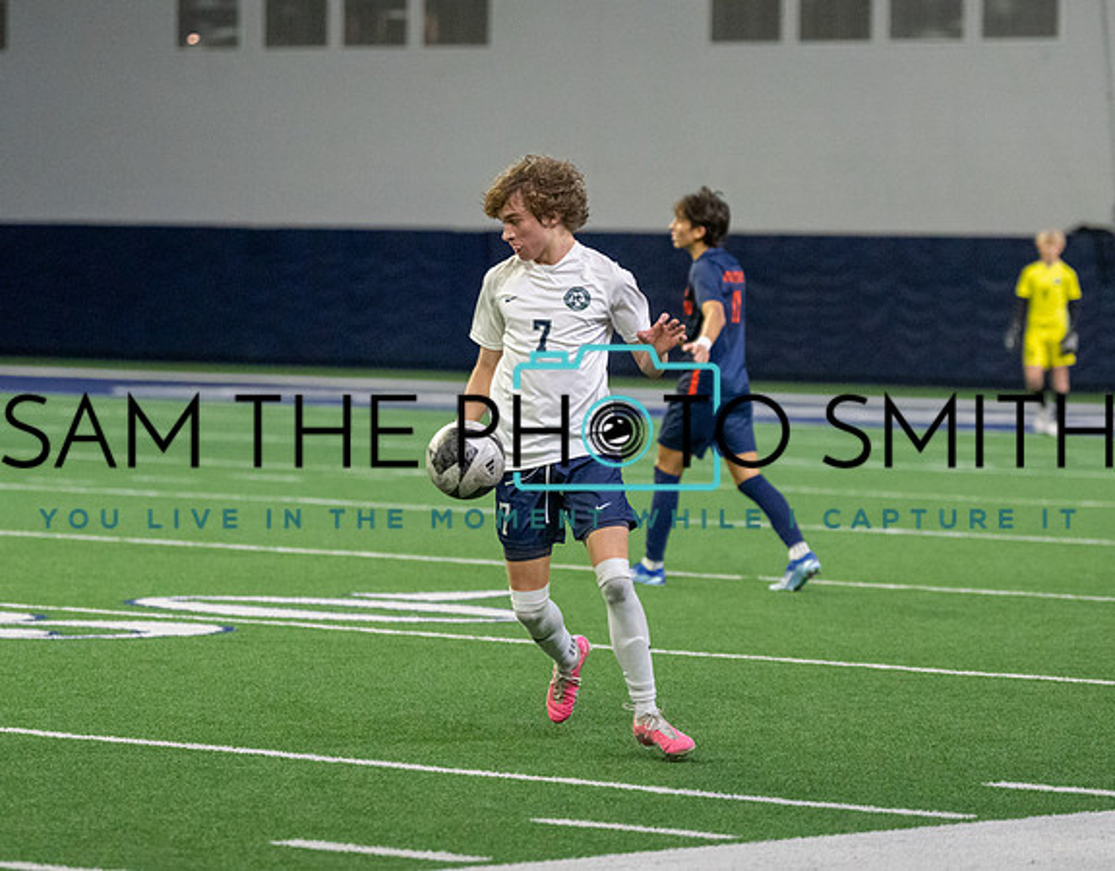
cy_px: 430
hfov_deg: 10.6
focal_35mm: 184
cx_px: 637
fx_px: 6018
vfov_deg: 8.3
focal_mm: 122
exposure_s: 1/1250
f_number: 2.8
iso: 5000
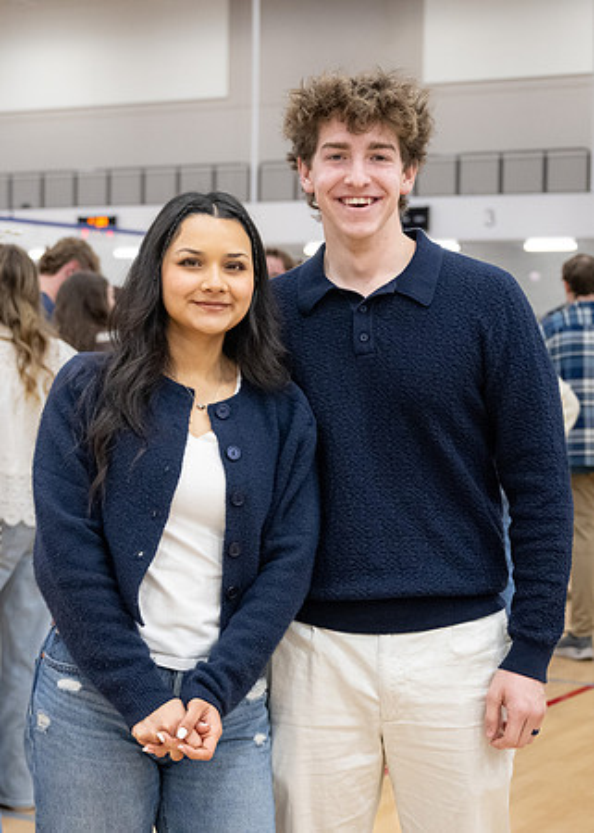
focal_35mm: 76
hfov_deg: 18.8
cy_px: 364
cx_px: 283
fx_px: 1794
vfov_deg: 26.1
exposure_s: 1/125
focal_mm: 46
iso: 3200
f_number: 4
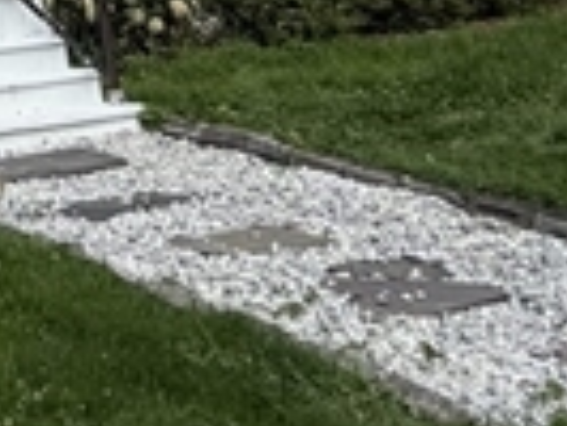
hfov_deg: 15.8
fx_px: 1771
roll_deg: +3.6
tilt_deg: +16.4
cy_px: -635
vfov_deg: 11.2
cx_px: -414
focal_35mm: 108
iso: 40
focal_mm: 2.22
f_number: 2.2
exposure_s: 1/770
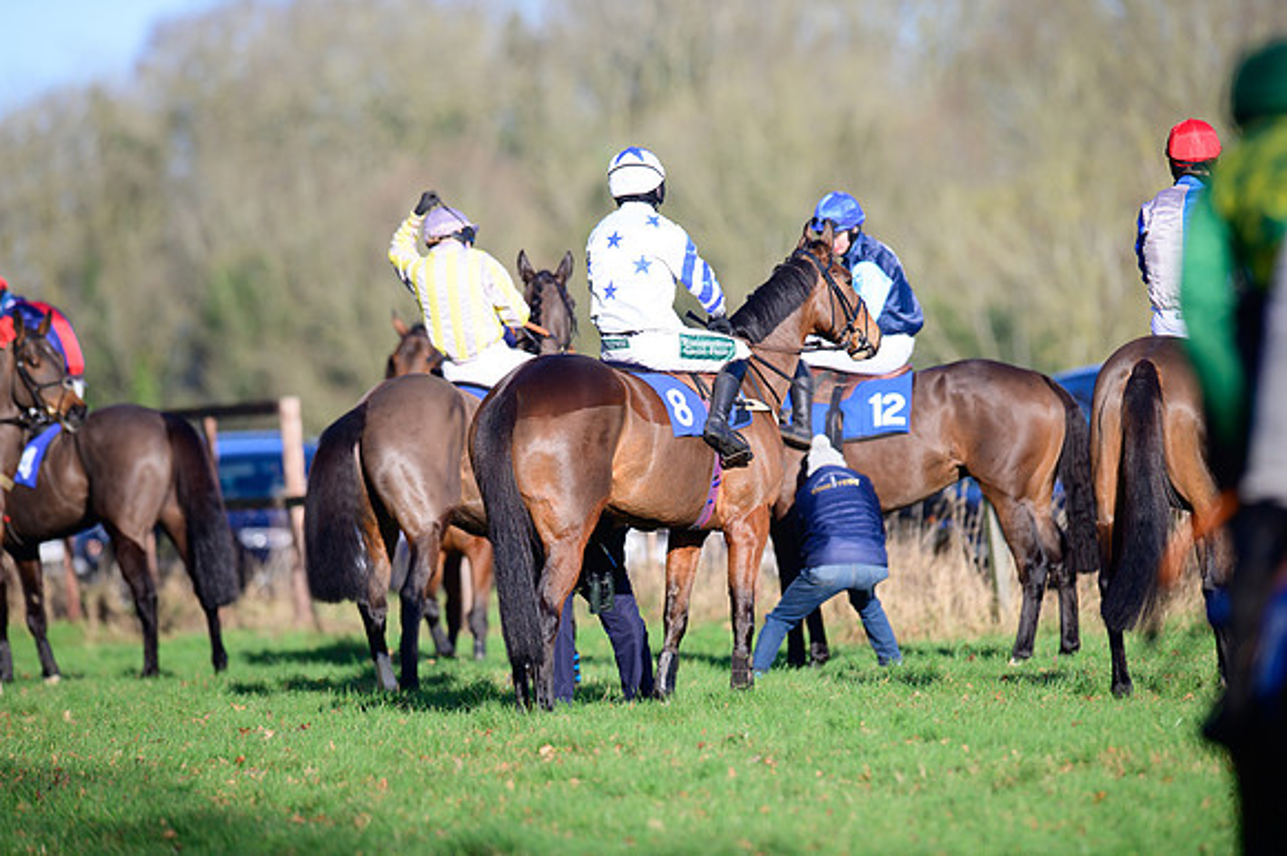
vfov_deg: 3.4
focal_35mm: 400
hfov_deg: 5.2
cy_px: 428
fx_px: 14291
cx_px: 644
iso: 400
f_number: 5
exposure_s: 1/2000
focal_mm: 400
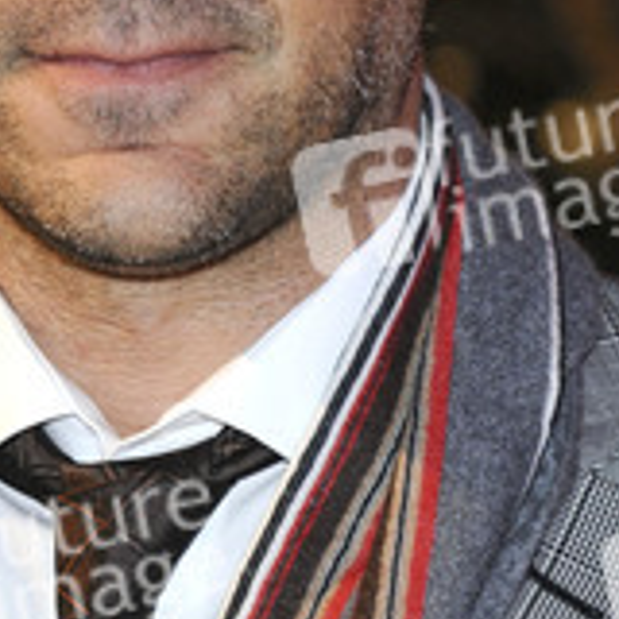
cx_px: 141
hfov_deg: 5.5
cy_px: -8
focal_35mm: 318
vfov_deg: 5.5
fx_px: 6433
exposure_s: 1/160
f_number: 4.5
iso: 500
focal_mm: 100
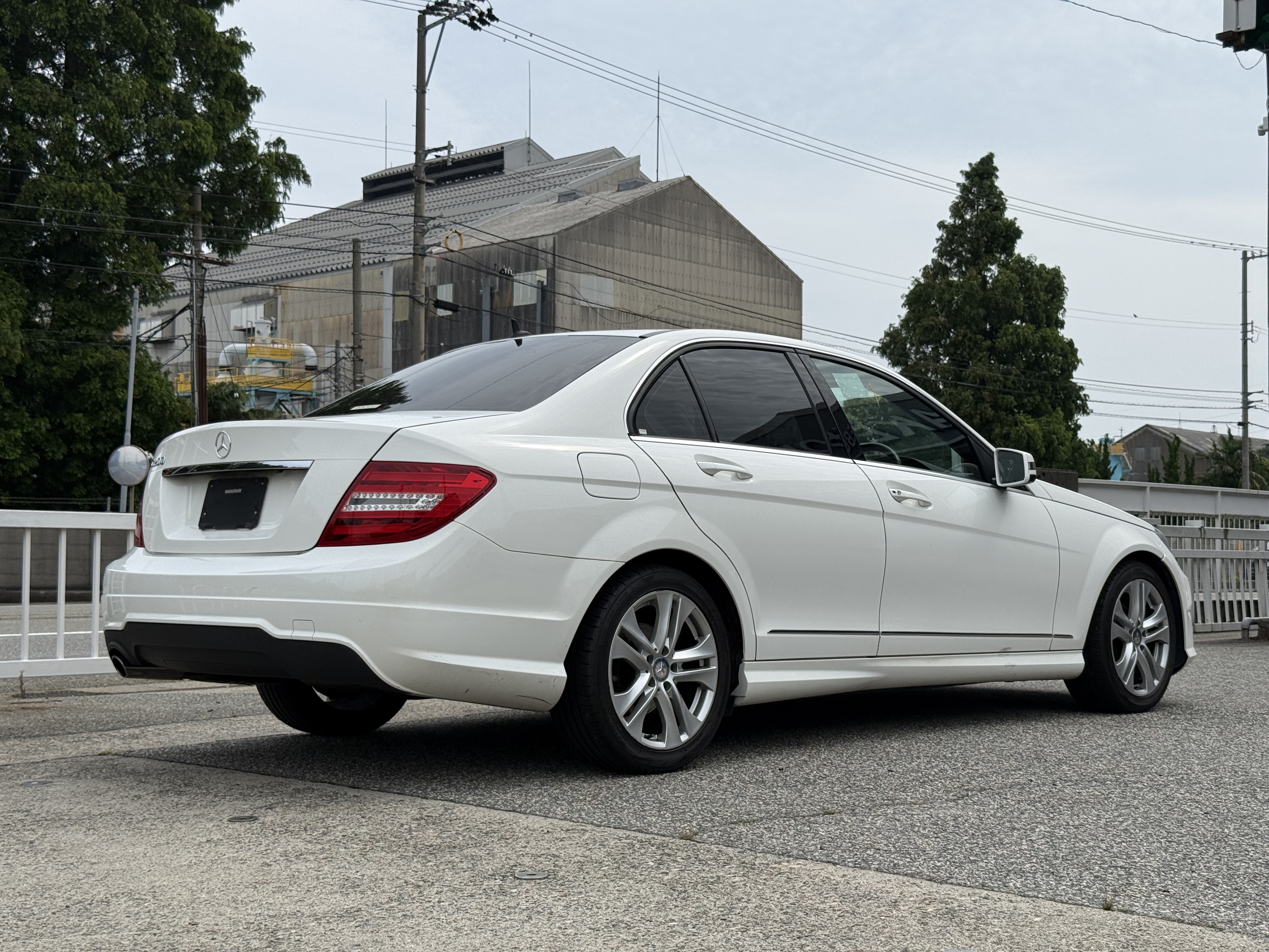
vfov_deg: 30.3
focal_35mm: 48
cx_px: 634
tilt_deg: +3.2
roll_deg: -0.6
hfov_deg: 39.7
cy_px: 476
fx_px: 1760
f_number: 1.78
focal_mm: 6.76
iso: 64
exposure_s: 1/7143
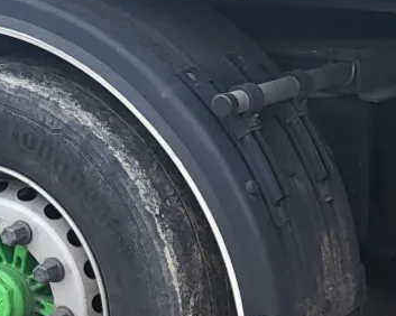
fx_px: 1616
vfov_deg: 11.0
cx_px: 316
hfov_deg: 13.9
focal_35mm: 138
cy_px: 378
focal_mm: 5.4
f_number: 1.8
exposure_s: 1/1073
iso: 40
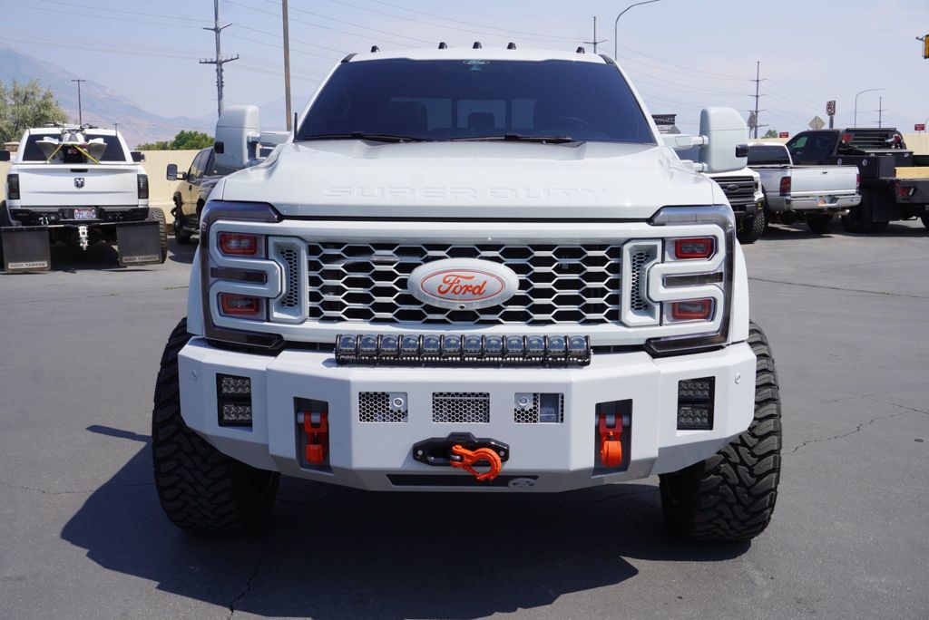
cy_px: 310
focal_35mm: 39
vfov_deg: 34.3
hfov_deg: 49.5
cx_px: 464
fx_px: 1007
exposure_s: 1/160
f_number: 11
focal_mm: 26
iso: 100
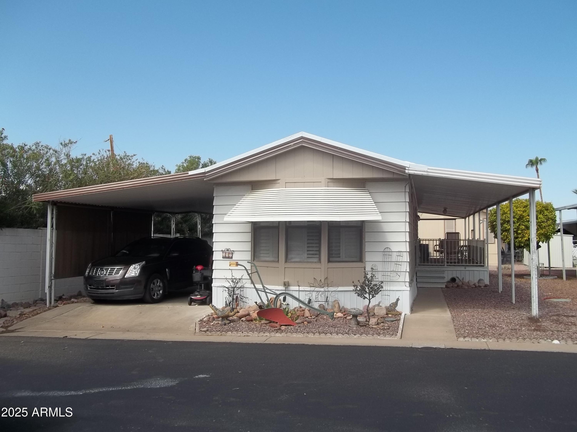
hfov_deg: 56.8
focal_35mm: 32
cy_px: 216
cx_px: 288
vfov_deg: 44.2
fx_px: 533
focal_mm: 5.7
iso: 64
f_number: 8.8
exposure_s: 1/160
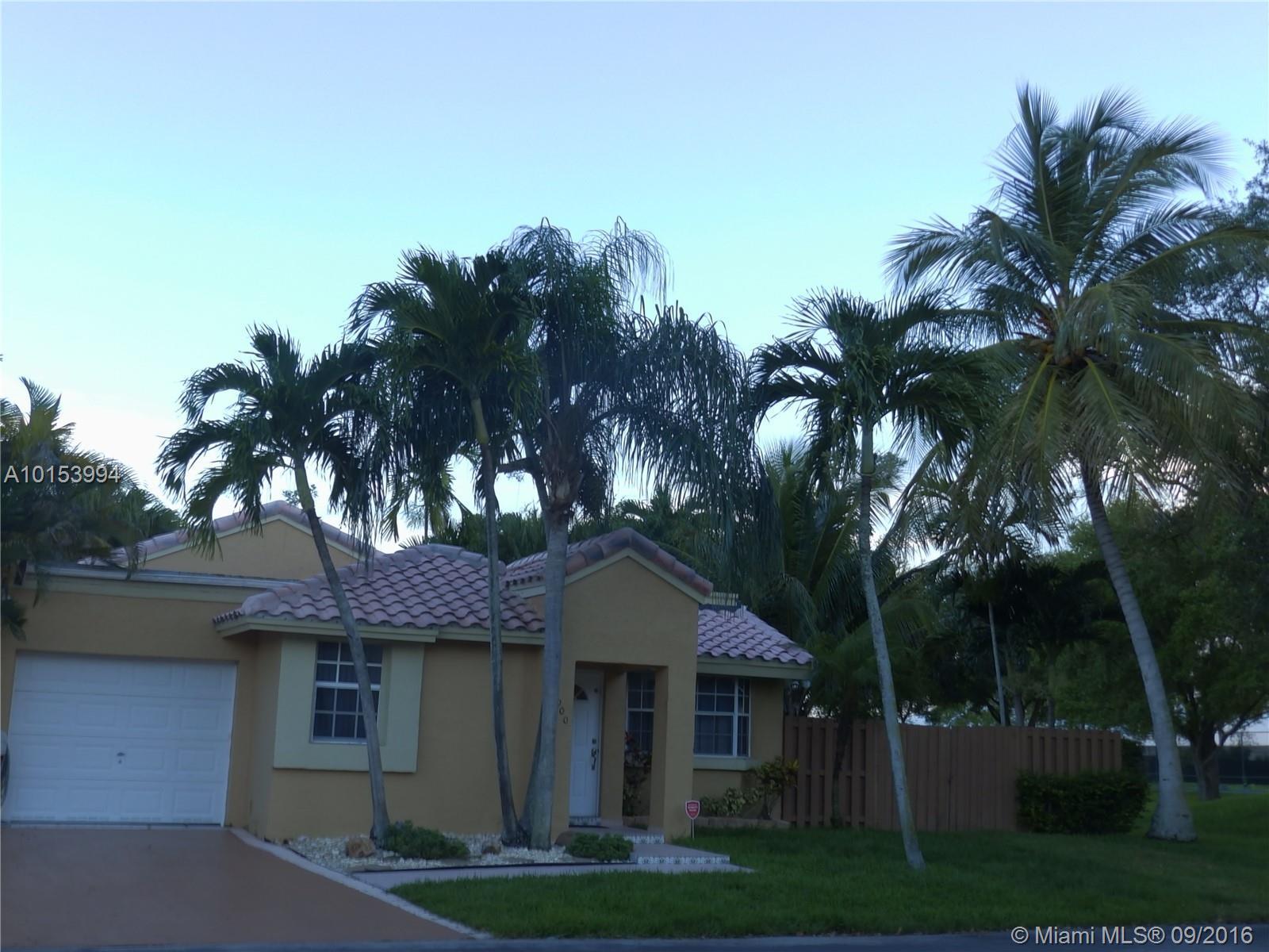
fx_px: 1393
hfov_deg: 49.0
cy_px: 476
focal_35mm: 38
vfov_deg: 37.7
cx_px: 634
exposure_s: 1/60
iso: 80
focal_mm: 6.8
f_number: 4
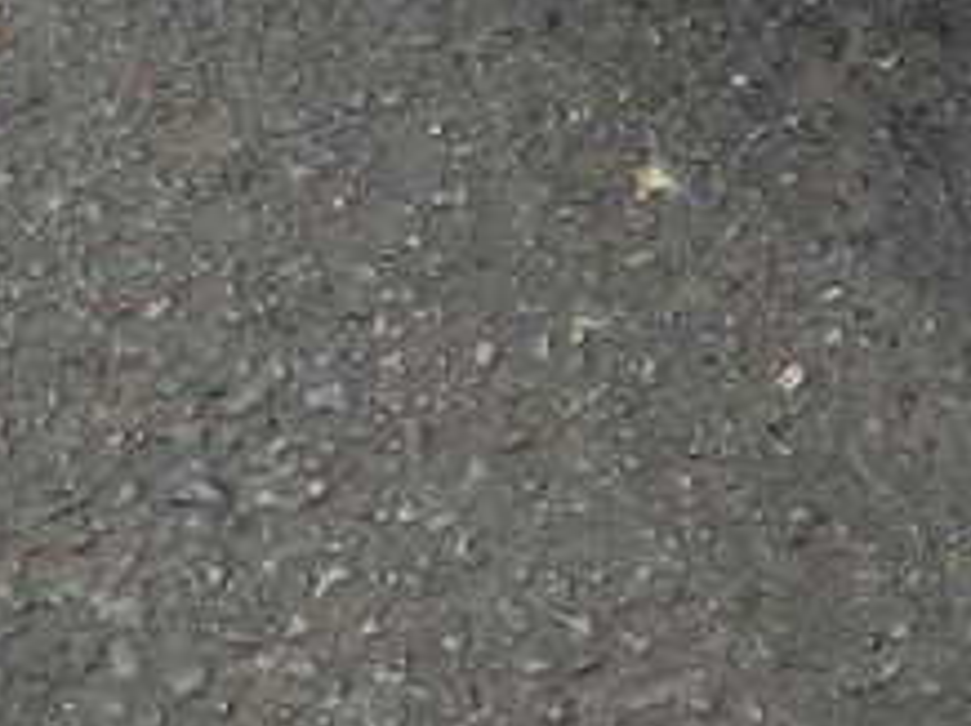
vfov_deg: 7.4
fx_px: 4735
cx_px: 1154
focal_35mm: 169
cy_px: -1719
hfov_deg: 11.5
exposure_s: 1/7058
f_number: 1.4
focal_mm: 6.5
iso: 64
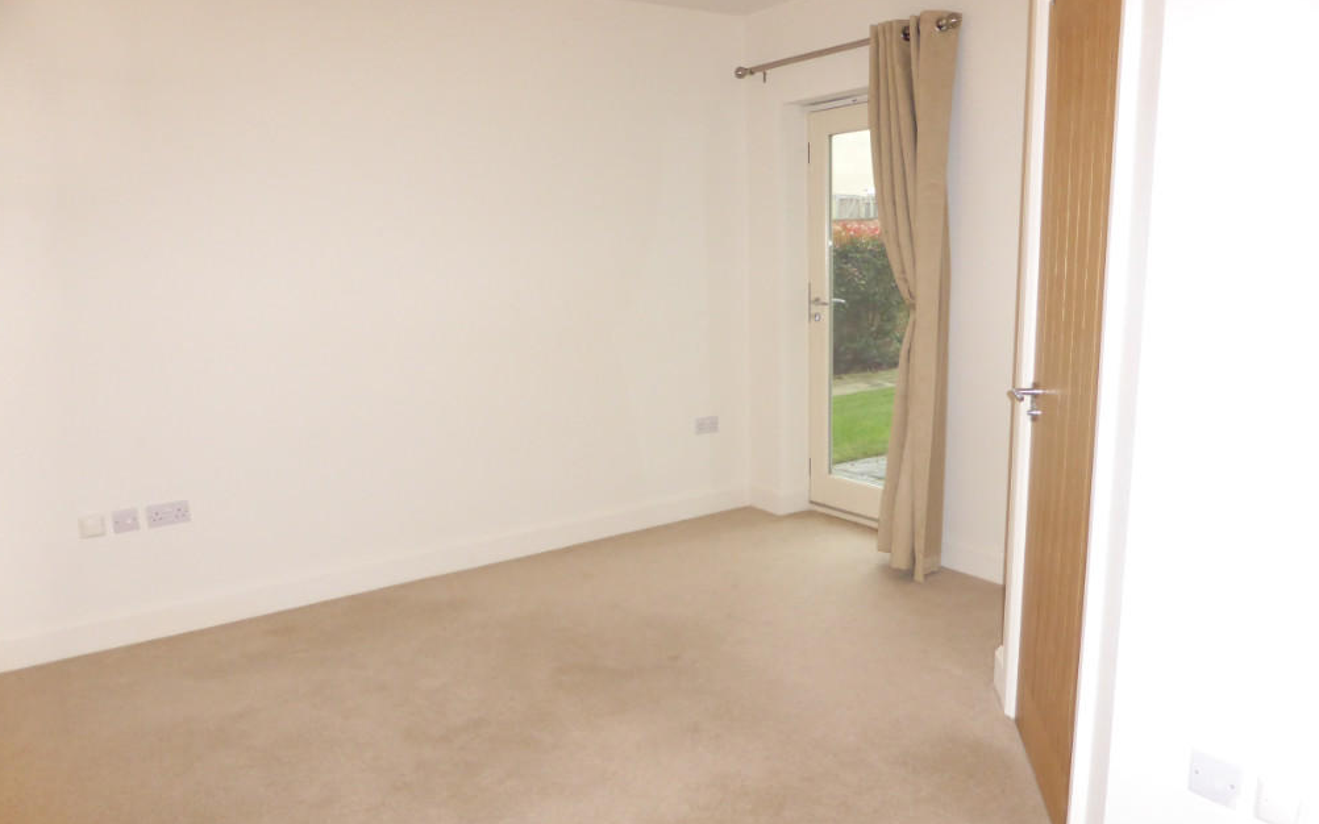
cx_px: 667
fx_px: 935
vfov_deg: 47.5
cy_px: 458
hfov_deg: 70.4
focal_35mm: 26
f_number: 3.3
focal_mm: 4.3
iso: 320
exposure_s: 1/60
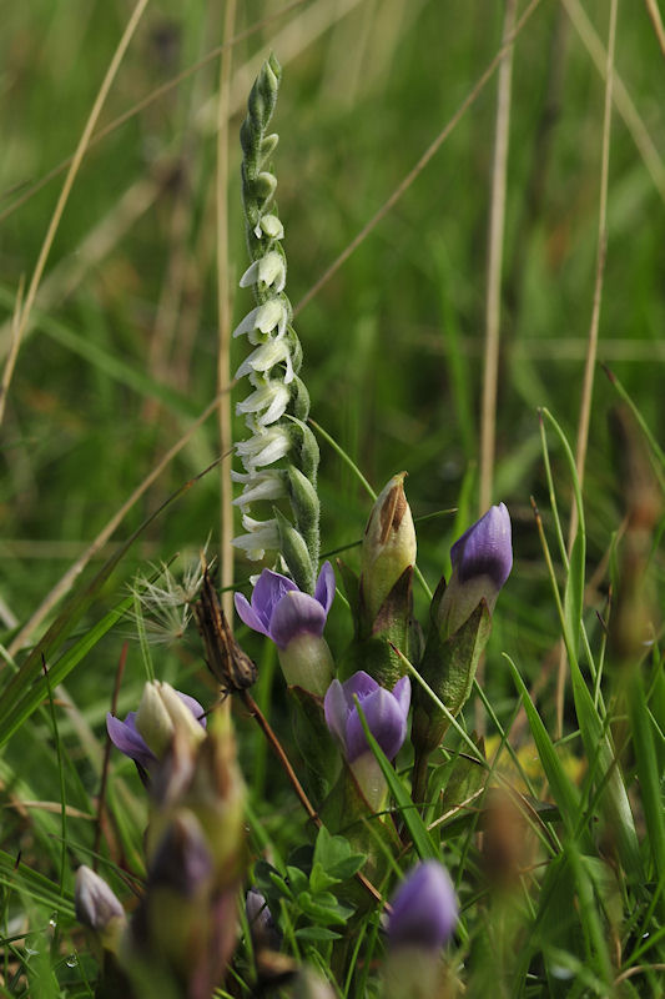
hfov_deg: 8.7
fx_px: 4366
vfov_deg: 13.0
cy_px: 500
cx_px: 332
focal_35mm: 158
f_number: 14
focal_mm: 105
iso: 200
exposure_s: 1/200
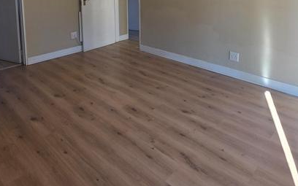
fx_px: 219
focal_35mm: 27
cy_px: 3
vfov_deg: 40.7
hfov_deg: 68.4
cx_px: 143
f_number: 1.9
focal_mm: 2.2
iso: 40
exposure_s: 1/100
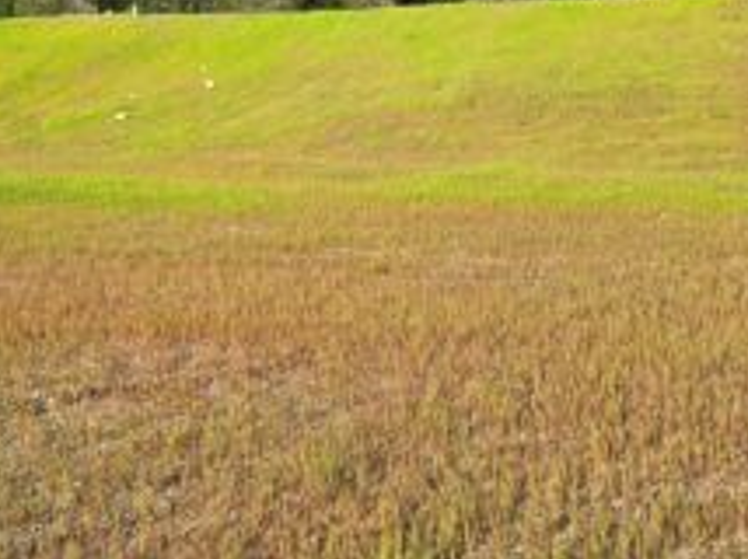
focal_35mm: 43
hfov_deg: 43.2
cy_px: 140
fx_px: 928
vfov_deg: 32.9
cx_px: 241
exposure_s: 1/579
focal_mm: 6.3
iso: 12
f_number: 1.7
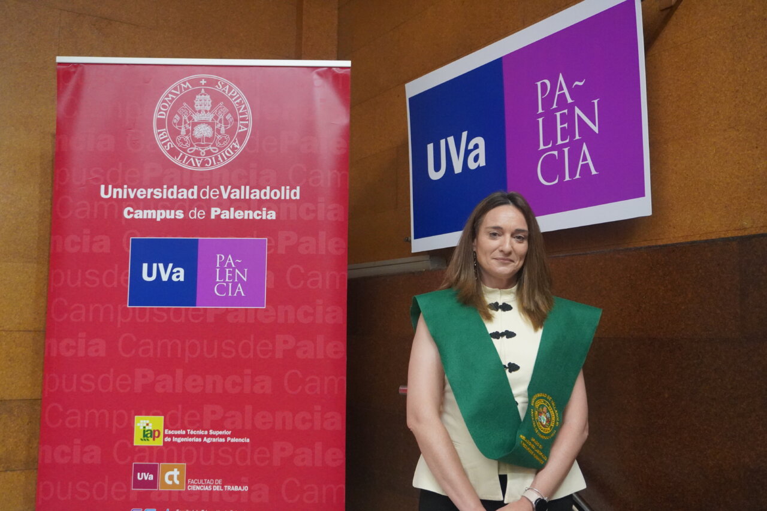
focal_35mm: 38
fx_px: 799
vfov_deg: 35.5
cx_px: 384
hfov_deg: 51.3
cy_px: 256
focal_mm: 25
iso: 4000
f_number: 4.5
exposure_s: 1/160
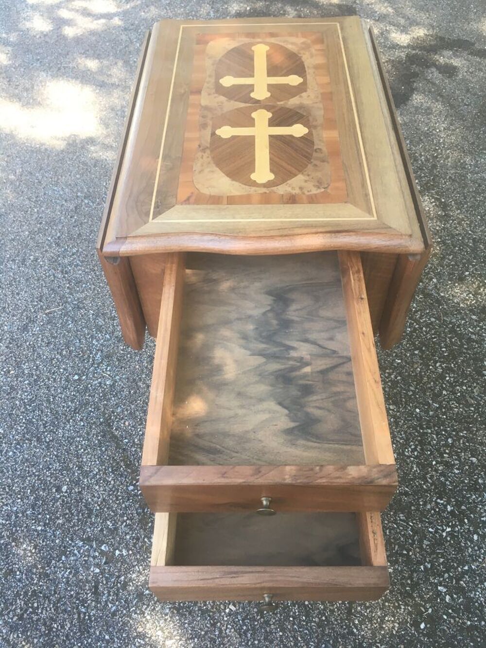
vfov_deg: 61.7
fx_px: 543
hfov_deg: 48.2
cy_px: 324
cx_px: 243
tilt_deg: -54.7
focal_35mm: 29
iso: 25
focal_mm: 4.15
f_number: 2.2
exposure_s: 1/33
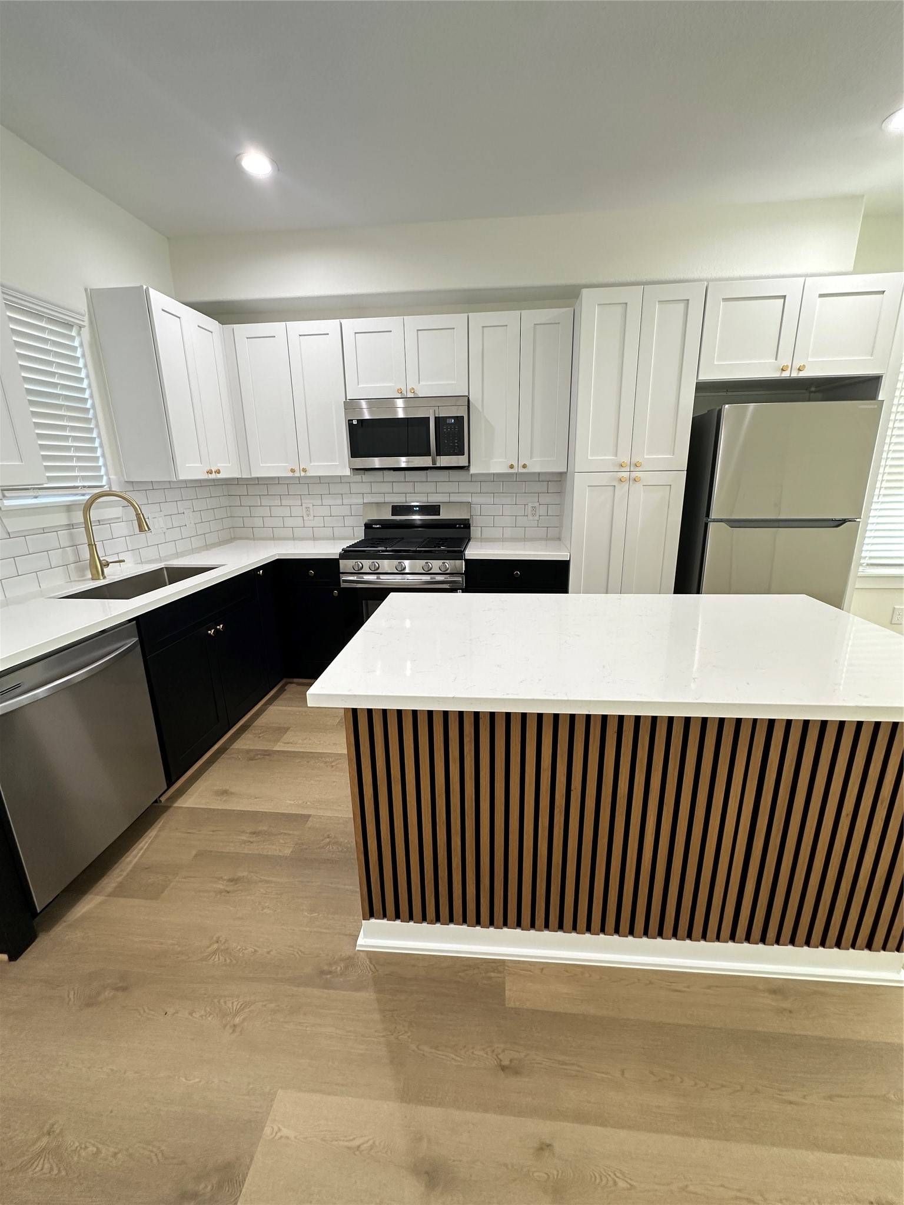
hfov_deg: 85.7
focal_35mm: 14
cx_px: 452
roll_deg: +0.1
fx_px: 487
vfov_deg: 102.1
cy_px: 602
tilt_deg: -15.3
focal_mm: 2.22
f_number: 2.2
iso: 200
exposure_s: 1/60
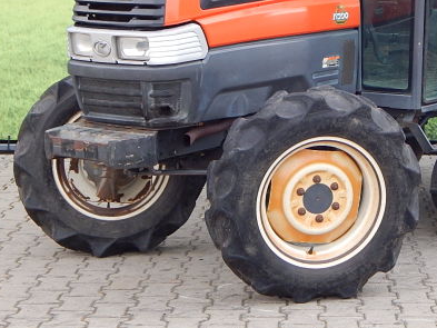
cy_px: 11
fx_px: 1389
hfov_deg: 17.8
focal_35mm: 110
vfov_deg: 13.3
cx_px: 329
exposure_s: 1/50
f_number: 3.8
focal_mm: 9.7
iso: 125
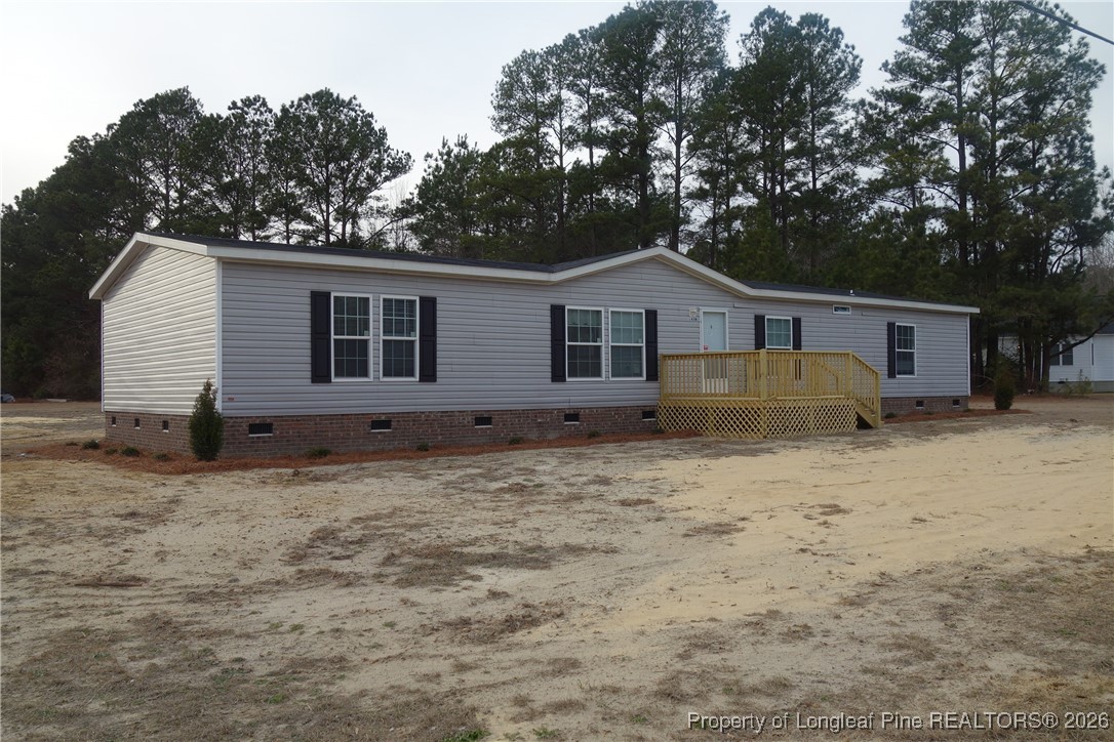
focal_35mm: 32
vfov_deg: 41.1
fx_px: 990
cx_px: 557
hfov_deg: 58.7
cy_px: 371
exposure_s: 1/200
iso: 125
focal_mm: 12.03
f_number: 5.6
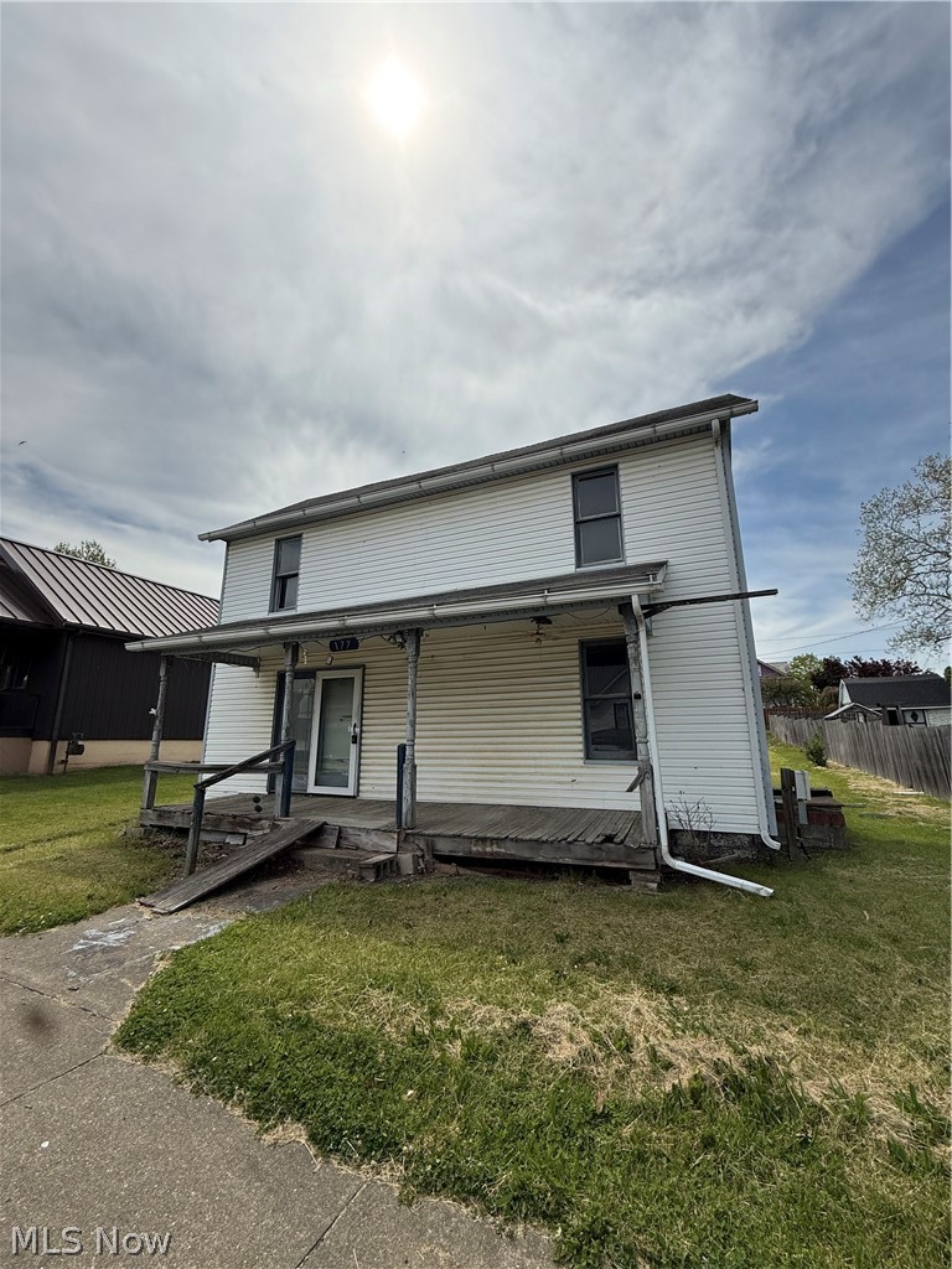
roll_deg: +0.2
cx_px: 476
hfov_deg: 85.7
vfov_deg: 102.1
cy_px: 634
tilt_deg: +12.2
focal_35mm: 14
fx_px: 513
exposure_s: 1/3460
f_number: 2.2
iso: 50
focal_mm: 2.22
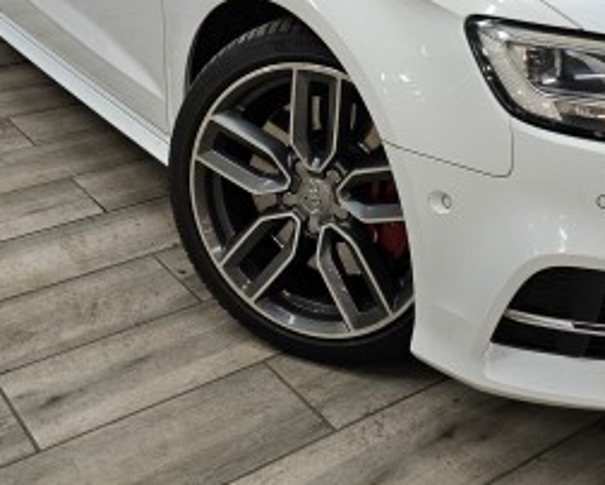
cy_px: -84
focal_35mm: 57
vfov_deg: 24.4
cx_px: 406
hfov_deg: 32.7
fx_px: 1021
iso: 250
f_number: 1.7
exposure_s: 1/100
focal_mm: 6.3
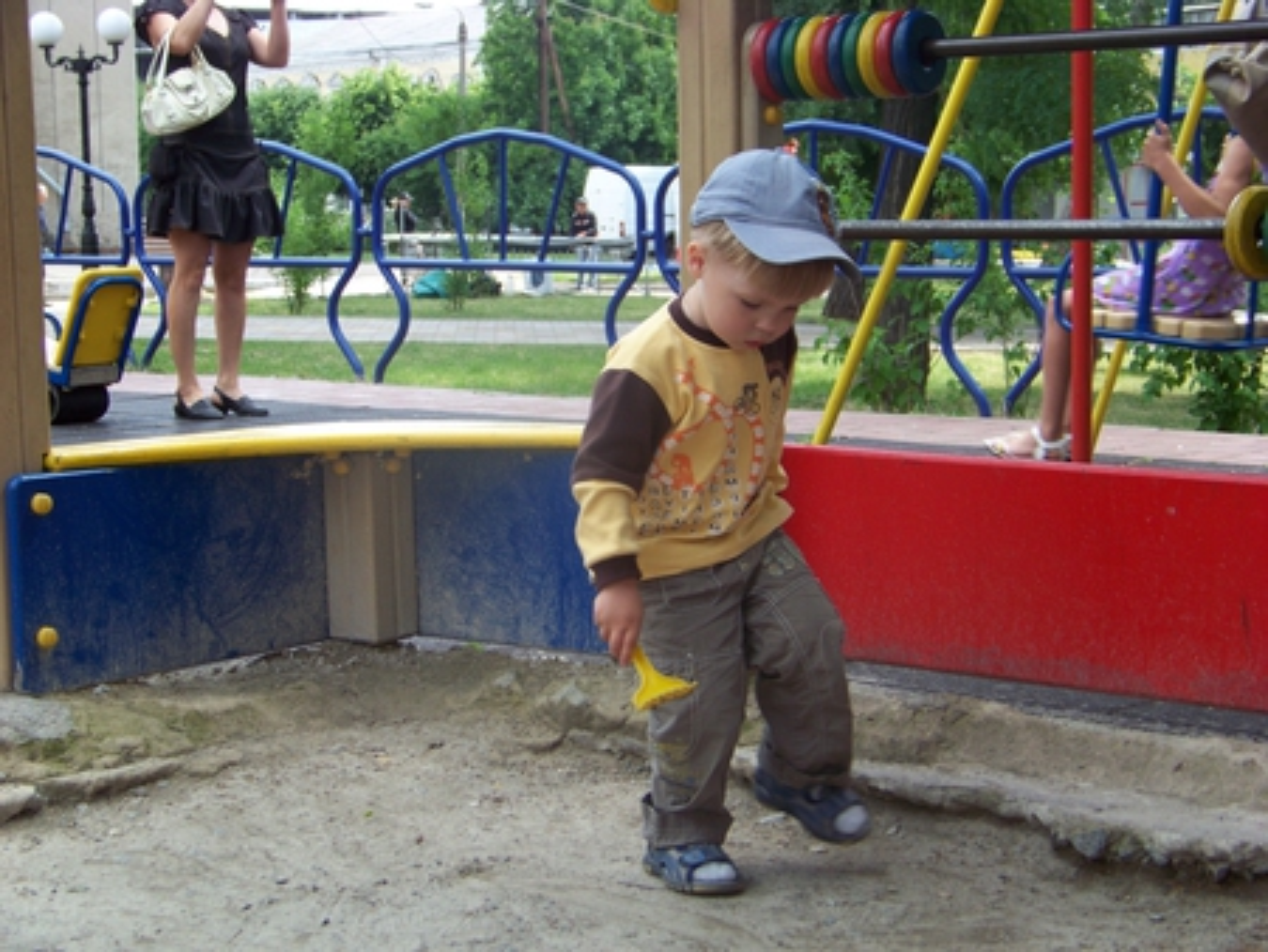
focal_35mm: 62
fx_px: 2272
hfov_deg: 31.2
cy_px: 476
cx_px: 634
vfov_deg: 23.7
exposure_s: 1/200
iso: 67
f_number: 3.2
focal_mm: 10.5
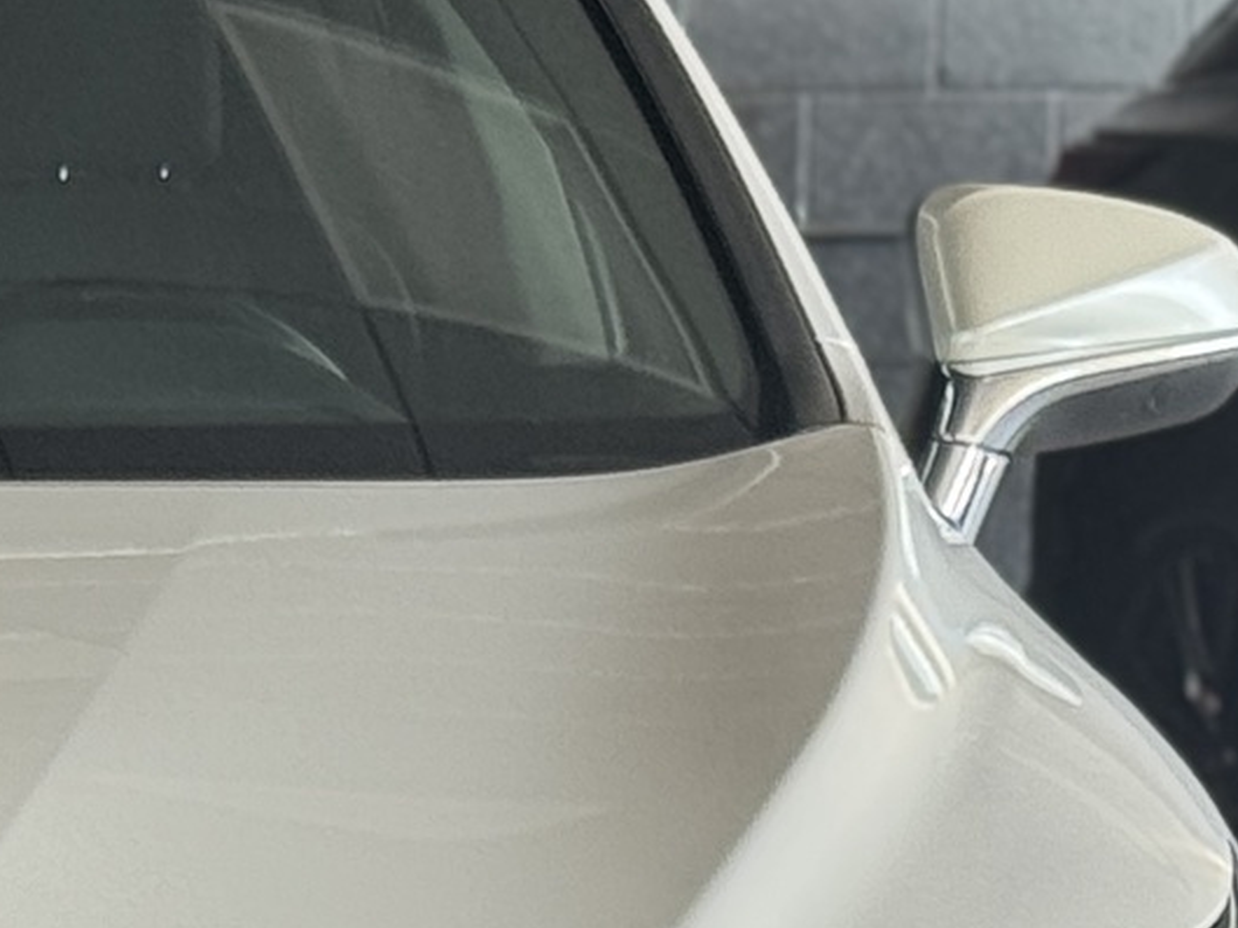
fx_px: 9330
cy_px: 1346
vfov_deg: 5.6
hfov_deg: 7.5
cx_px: -446
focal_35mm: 261
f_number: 1.78
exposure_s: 1/121
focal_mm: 6.76
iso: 80
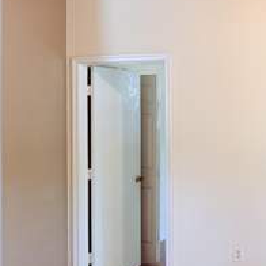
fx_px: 452
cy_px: 93
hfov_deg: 29.9
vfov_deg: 32.6
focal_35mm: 52
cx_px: 282
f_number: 1.78
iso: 200
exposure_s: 1/60
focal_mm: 6.76
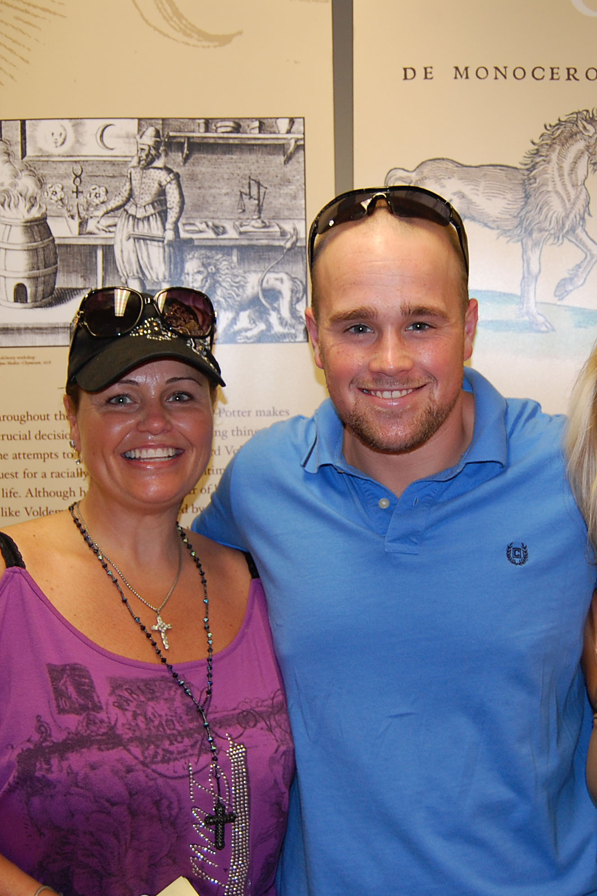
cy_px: 451
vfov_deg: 39.6
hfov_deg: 26.9
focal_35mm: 50
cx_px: 368
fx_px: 1244
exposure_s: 1/60
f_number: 3.8
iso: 400
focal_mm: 22
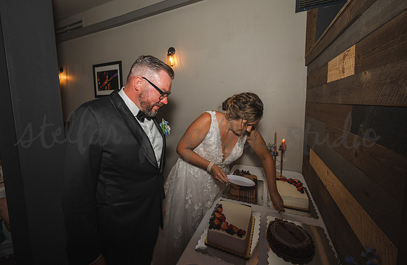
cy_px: 121
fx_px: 169
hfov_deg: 100.6
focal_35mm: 15
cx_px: 190
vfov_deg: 76.0
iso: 1000
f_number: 4
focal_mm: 14
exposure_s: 1/200
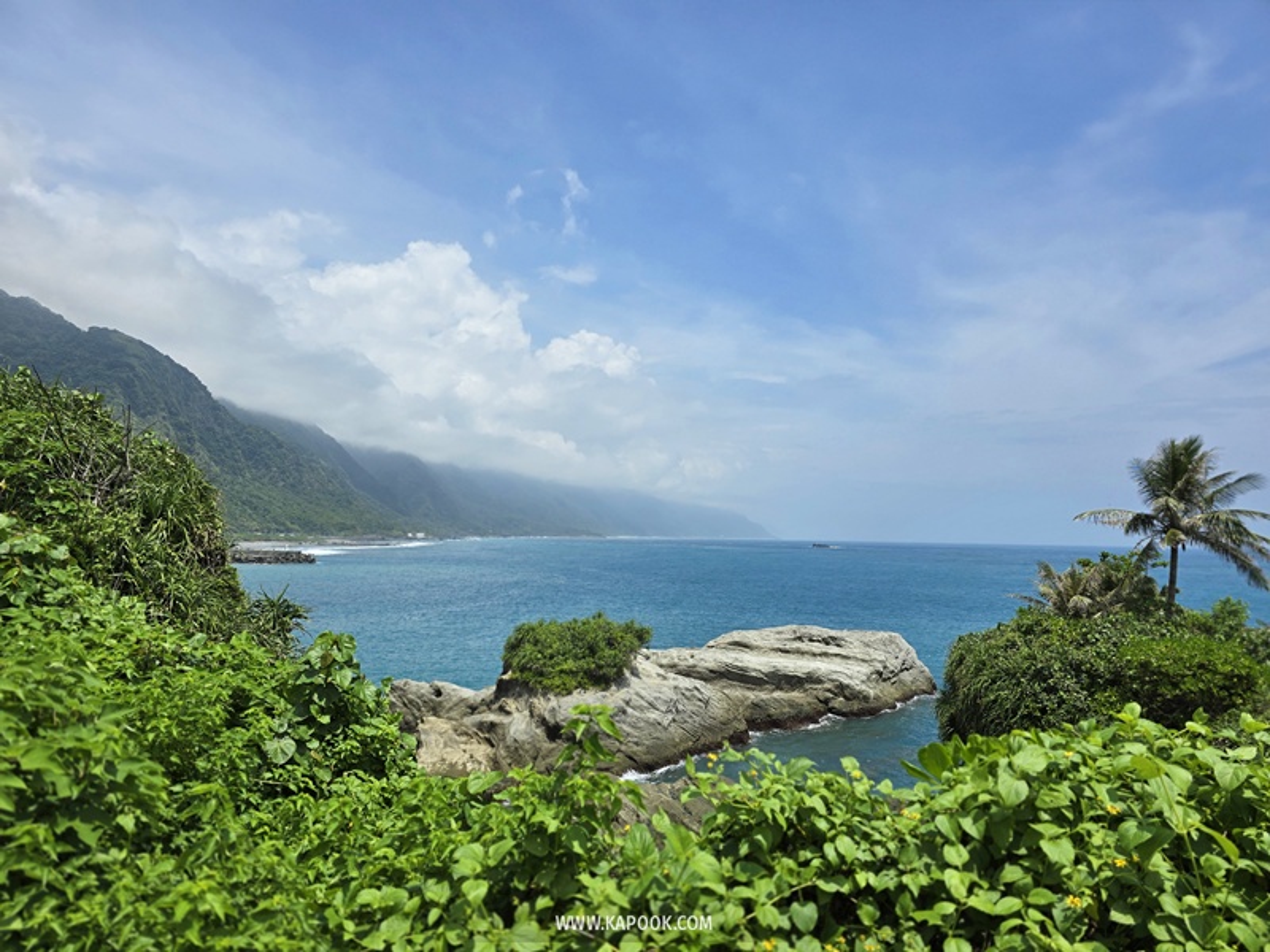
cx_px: 635
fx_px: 844
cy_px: 476
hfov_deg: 73.9
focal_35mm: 23
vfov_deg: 58.9
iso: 12
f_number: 1.7
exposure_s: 1/1844
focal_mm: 6.3
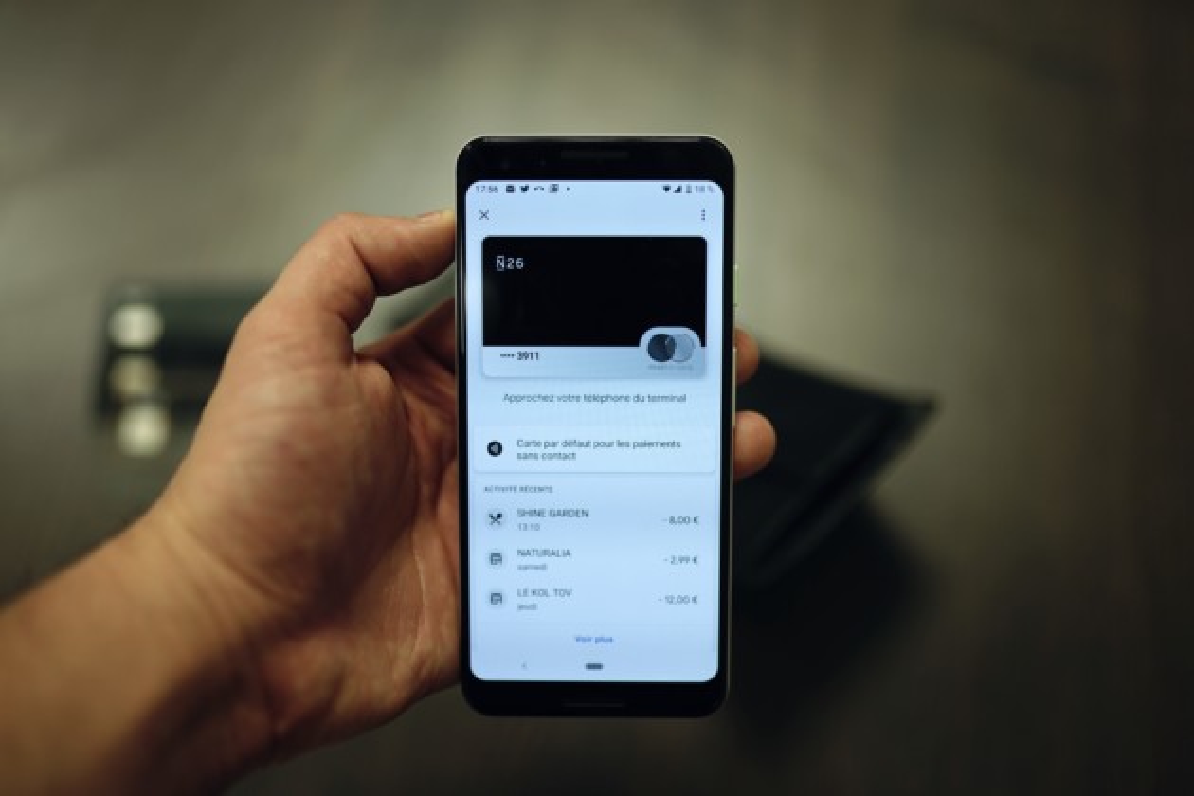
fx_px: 1161
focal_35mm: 35
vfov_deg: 37.9
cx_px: 597
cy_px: 398
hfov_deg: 54.4
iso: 50
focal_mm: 35
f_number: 1.4
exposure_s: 1/30
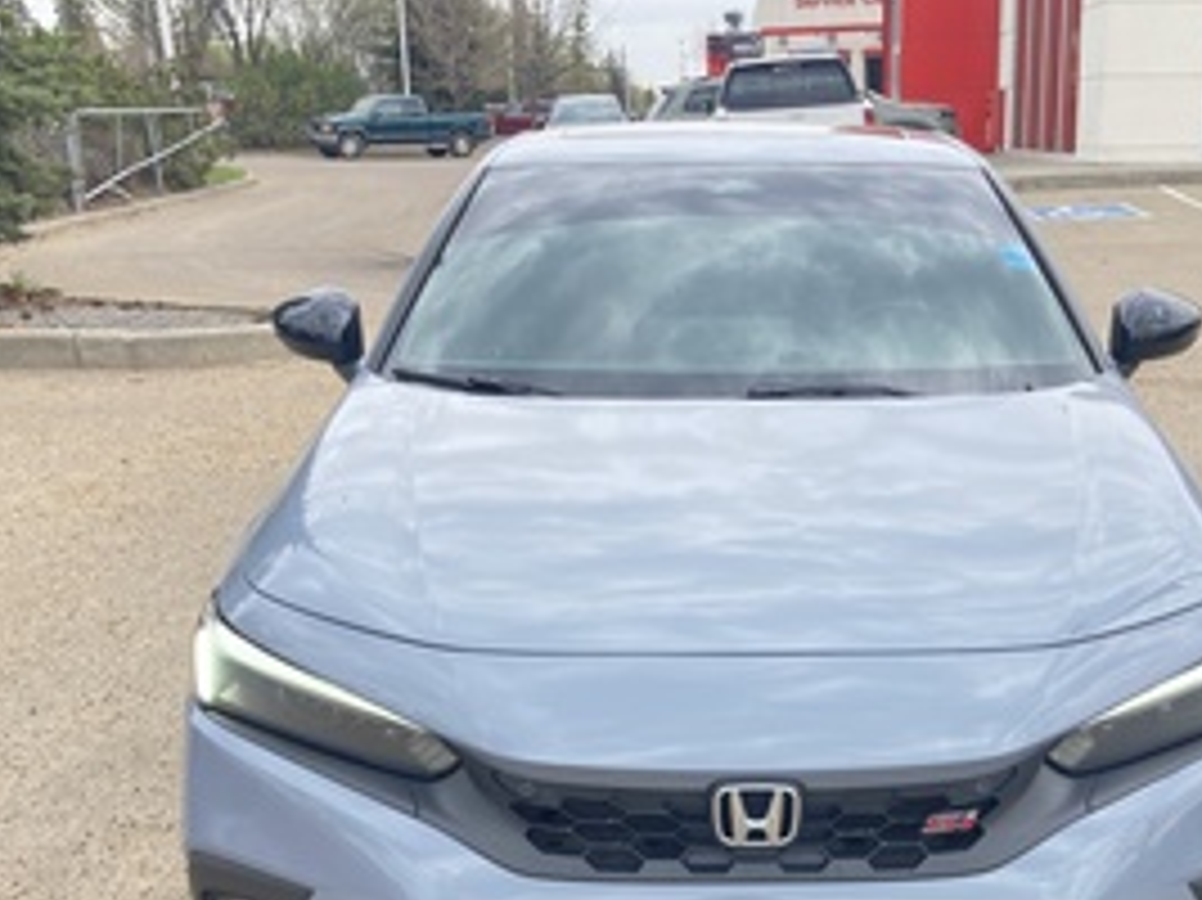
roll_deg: +0.4
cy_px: 619
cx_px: 756
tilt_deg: -17.3
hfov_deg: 42.6
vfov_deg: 32.5
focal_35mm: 44
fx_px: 1527
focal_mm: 3.99
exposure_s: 1/273
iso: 20
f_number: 1.8
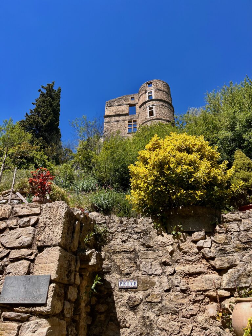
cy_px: 168
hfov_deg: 53.1
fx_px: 252
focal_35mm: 26
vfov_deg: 67.3
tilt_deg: +32.6
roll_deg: -3.2
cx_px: 126
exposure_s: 1/2632
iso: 50
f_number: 1.6
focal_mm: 5.1
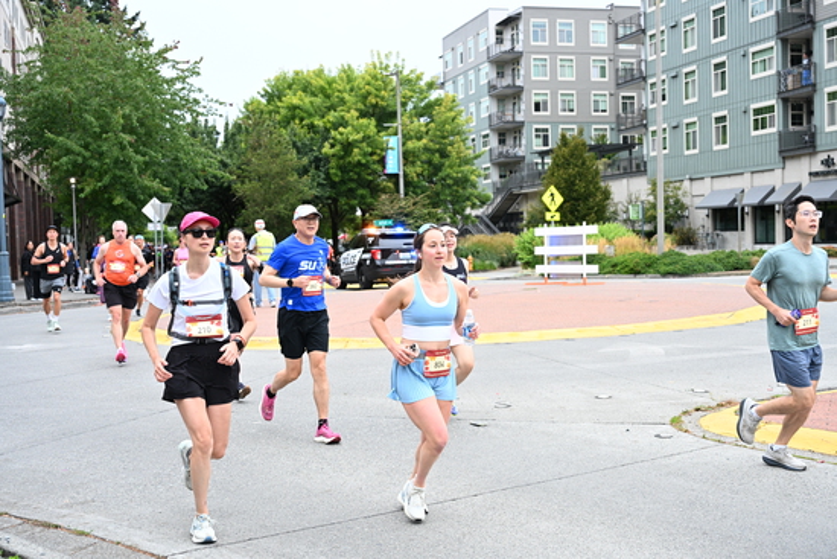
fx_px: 1023
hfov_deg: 44.5
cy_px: 280
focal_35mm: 44
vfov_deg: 30.5
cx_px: 418
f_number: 4
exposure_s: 1/800
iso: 2000
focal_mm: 44
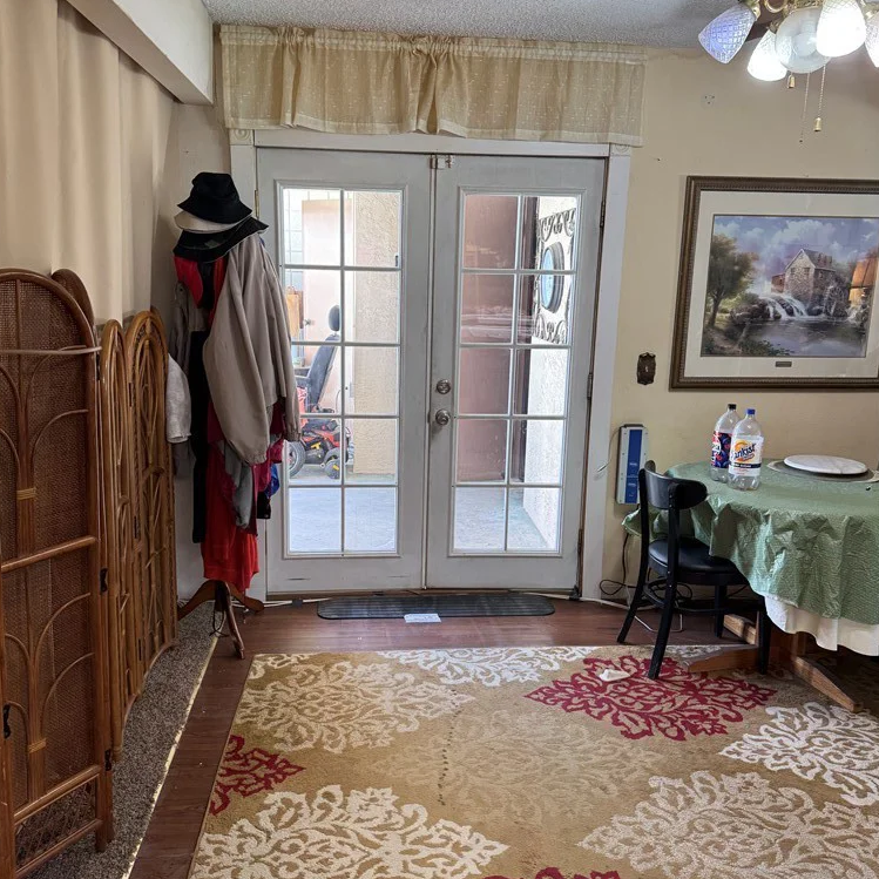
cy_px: 449
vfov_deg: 55.6
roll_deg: -1.3
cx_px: 433
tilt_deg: -12.3
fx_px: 833
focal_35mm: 29
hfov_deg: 55.6
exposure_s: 1/120
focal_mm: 6.76
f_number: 1.78
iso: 200
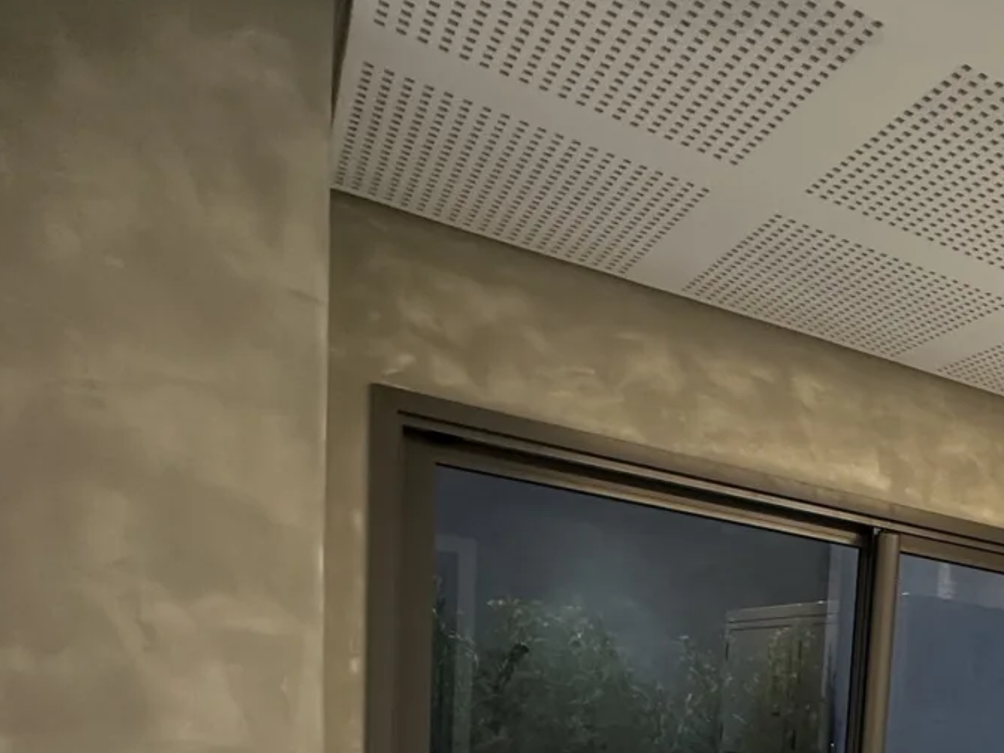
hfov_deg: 40.1
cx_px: 1041
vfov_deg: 30.5
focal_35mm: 40
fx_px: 1160
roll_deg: -5.5
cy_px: 902
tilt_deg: -8.0
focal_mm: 2.22
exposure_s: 1/60
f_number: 2.2
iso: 160
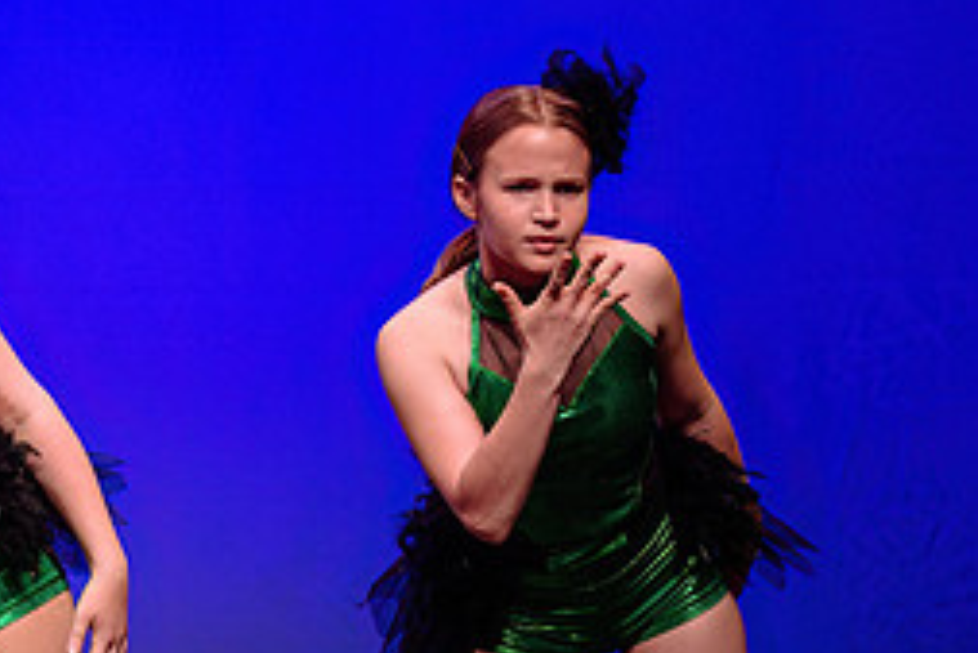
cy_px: 494
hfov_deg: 4.1
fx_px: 13672
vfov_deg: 2.7
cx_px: -102
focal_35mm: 503
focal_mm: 175
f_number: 2.8
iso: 1250
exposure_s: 1/400
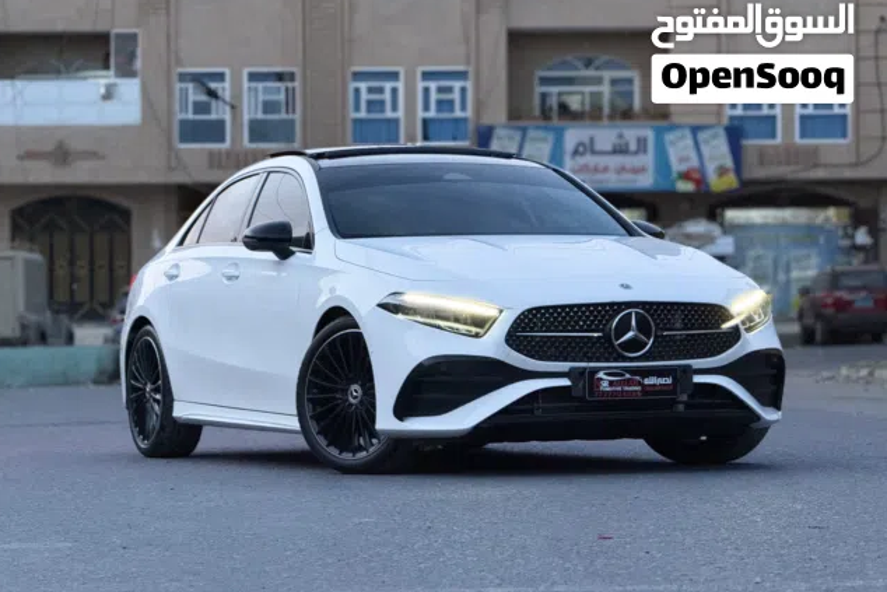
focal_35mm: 126
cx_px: 441
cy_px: 305
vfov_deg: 10.9
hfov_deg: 16.3
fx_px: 3105
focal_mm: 15.66
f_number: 2.8
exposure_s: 1/48
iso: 800
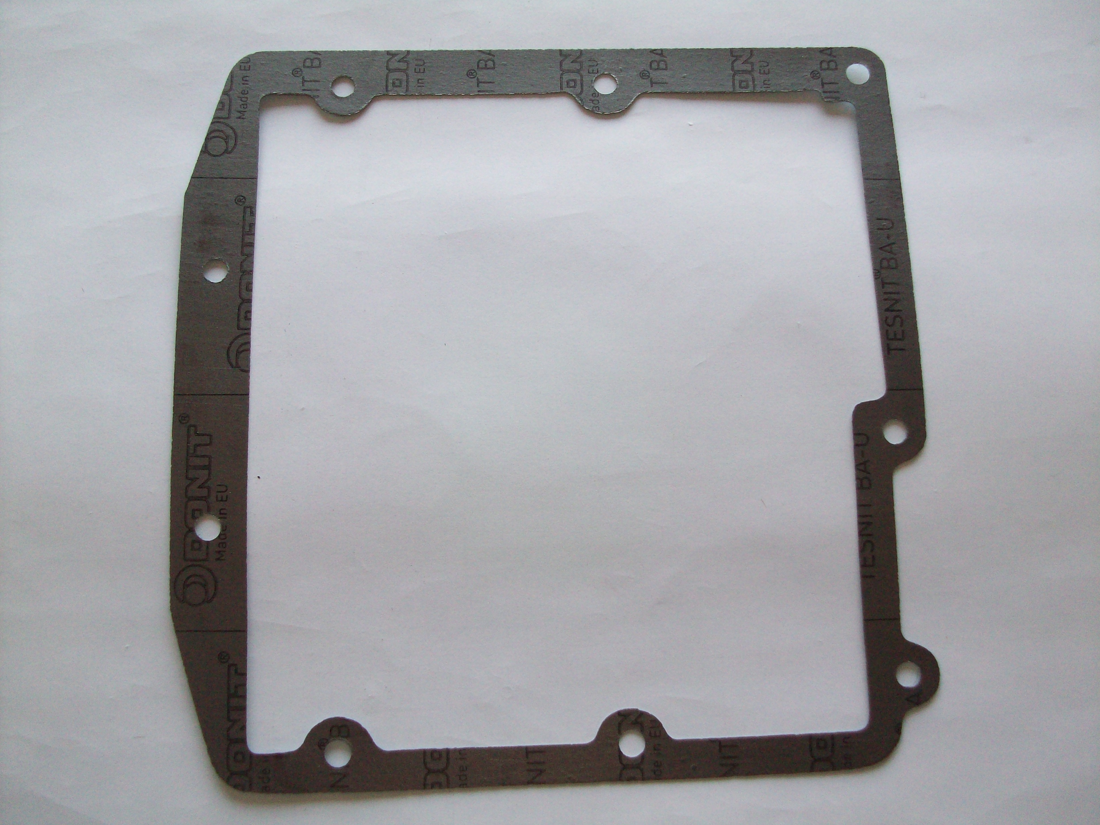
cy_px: 412
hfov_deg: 54.0
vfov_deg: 41.8
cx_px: 550
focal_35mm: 34
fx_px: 1080
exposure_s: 1/136
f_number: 2.8
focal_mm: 5.7
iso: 160
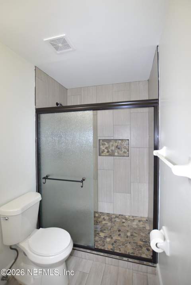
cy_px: 142
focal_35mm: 15
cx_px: 96
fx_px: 119
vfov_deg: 100.3
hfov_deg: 77.4
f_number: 4
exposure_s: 1/60
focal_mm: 10
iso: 400
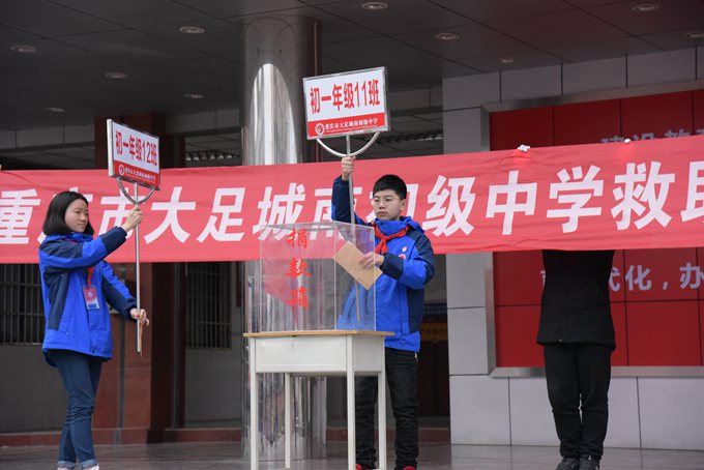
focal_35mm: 86
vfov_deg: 15.9
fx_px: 1682
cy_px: 235
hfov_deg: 23.6
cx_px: 352
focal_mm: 86
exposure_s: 1/500
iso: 3200
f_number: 5.6
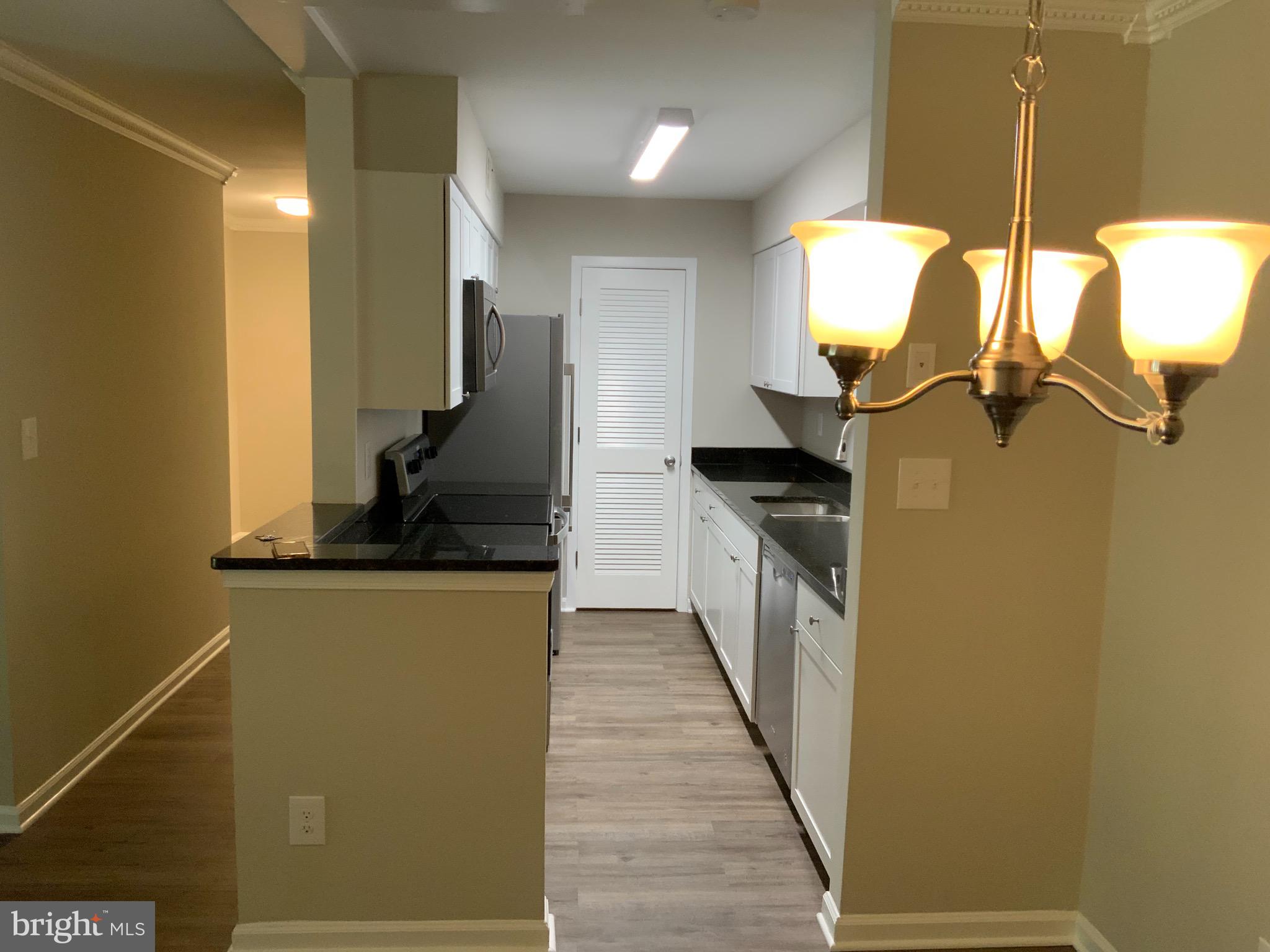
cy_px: 476
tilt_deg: -7.4
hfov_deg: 61.7
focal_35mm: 29
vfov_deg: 48.2
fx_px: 1064
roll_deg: -2.3
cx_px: 635
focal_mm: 3
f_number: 1.8
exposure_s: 1/60
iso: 160
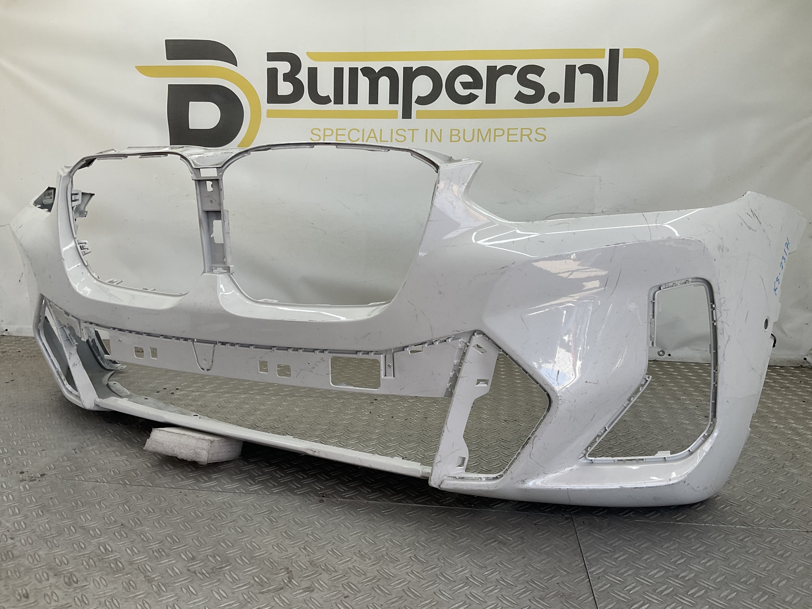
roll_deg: -2.6
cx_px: 406
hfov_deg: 61.7
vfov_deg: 48.2
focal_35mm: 29
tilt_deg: -9.7
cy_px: 304
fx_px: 680
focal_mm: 3
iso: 16
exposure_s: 1/167
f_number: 1.8
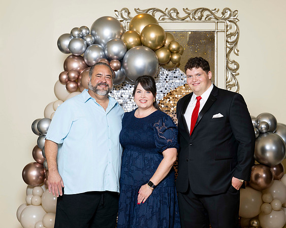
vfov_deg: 13.9
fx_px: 938
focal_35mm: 111
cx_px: 143
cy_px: 112
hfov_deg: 17.3
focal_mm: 95
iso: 250
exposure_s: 1/200
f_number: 5.6
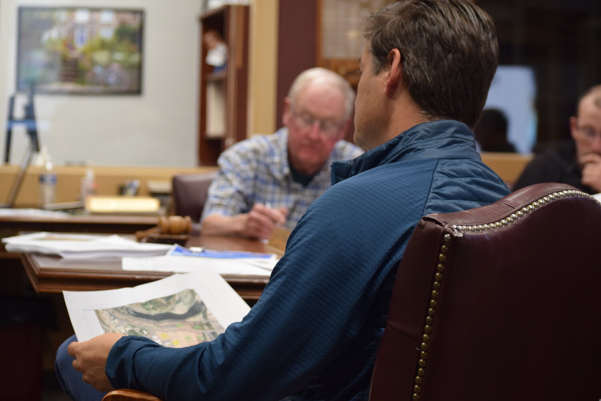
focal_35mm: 82
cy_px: 200
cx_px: 300
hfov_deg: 24.6
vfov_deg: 16.6
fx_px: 1377
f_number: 4
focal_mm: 55
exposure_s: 1/60
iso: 720
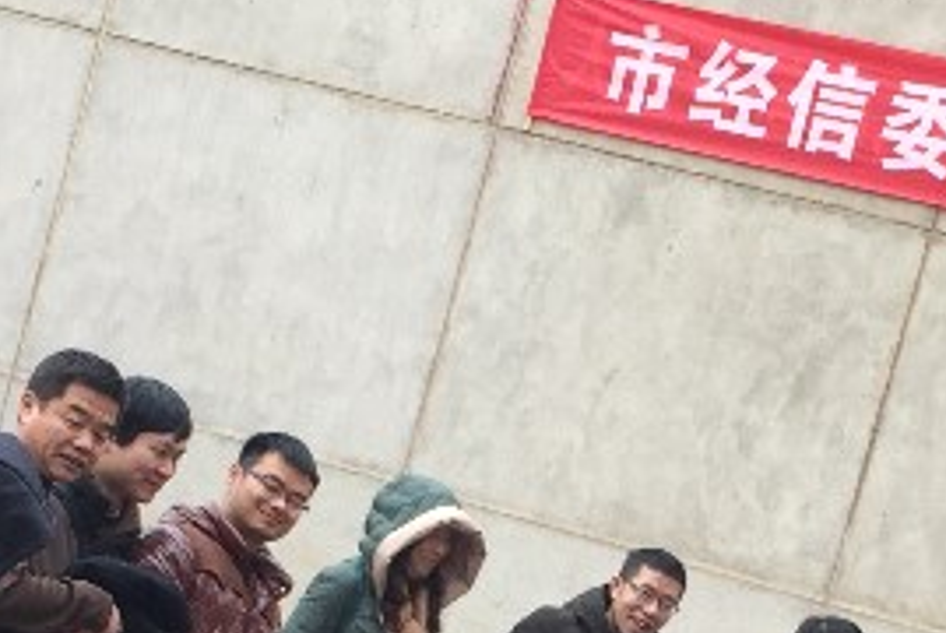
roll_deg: -14.7
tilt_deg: -2.0
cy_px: 788
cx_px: 594
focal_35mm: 112
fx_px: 2946
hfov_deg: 18.2
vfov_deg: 12.0
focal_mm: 4.15
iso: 40
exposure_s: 1/100
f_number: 2.2
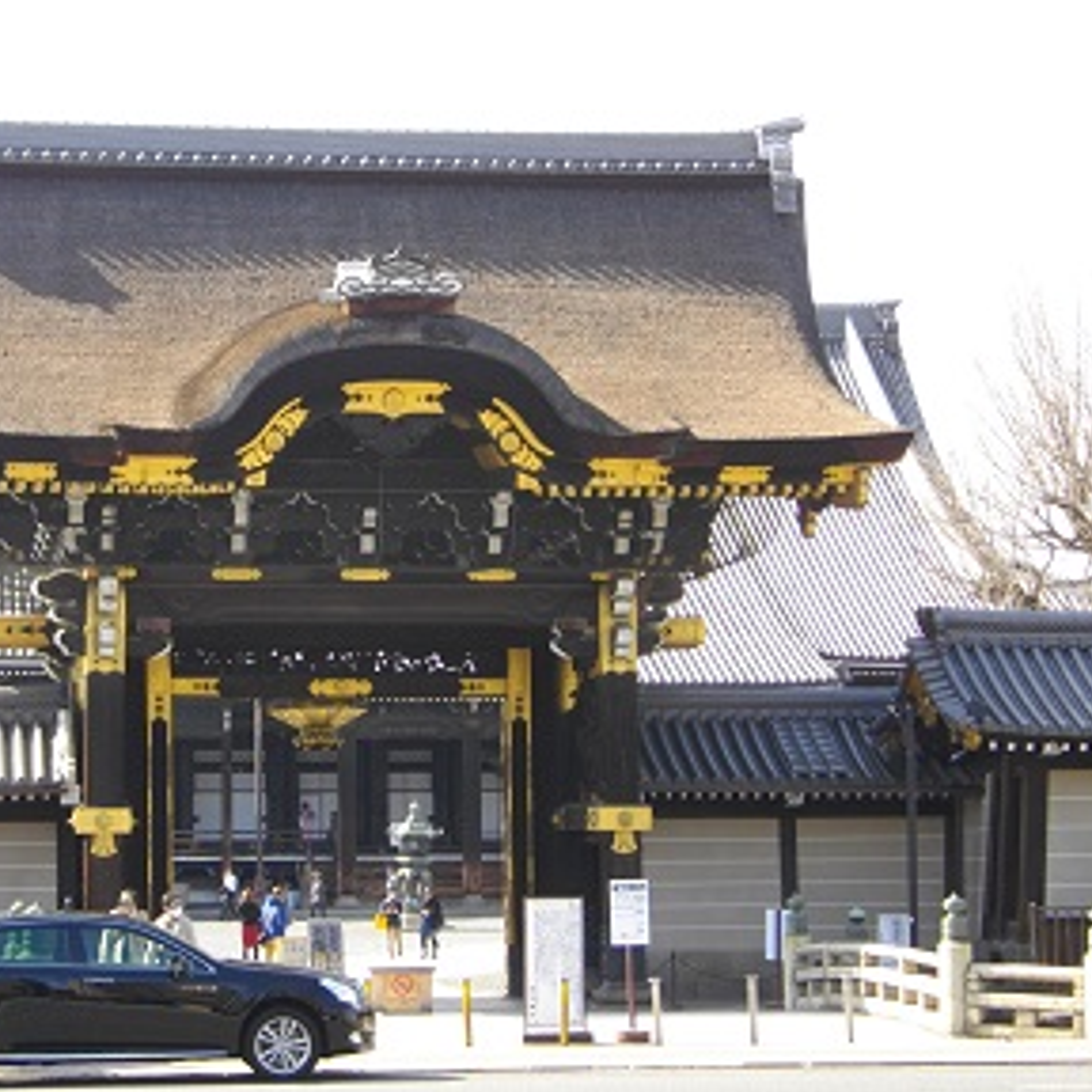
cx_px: 381
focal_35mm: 92
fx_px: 3284
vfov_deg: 18.9
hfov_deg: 18.8
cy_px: 542
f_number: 4.6
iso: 126
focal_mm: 13.7
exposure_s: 1/160
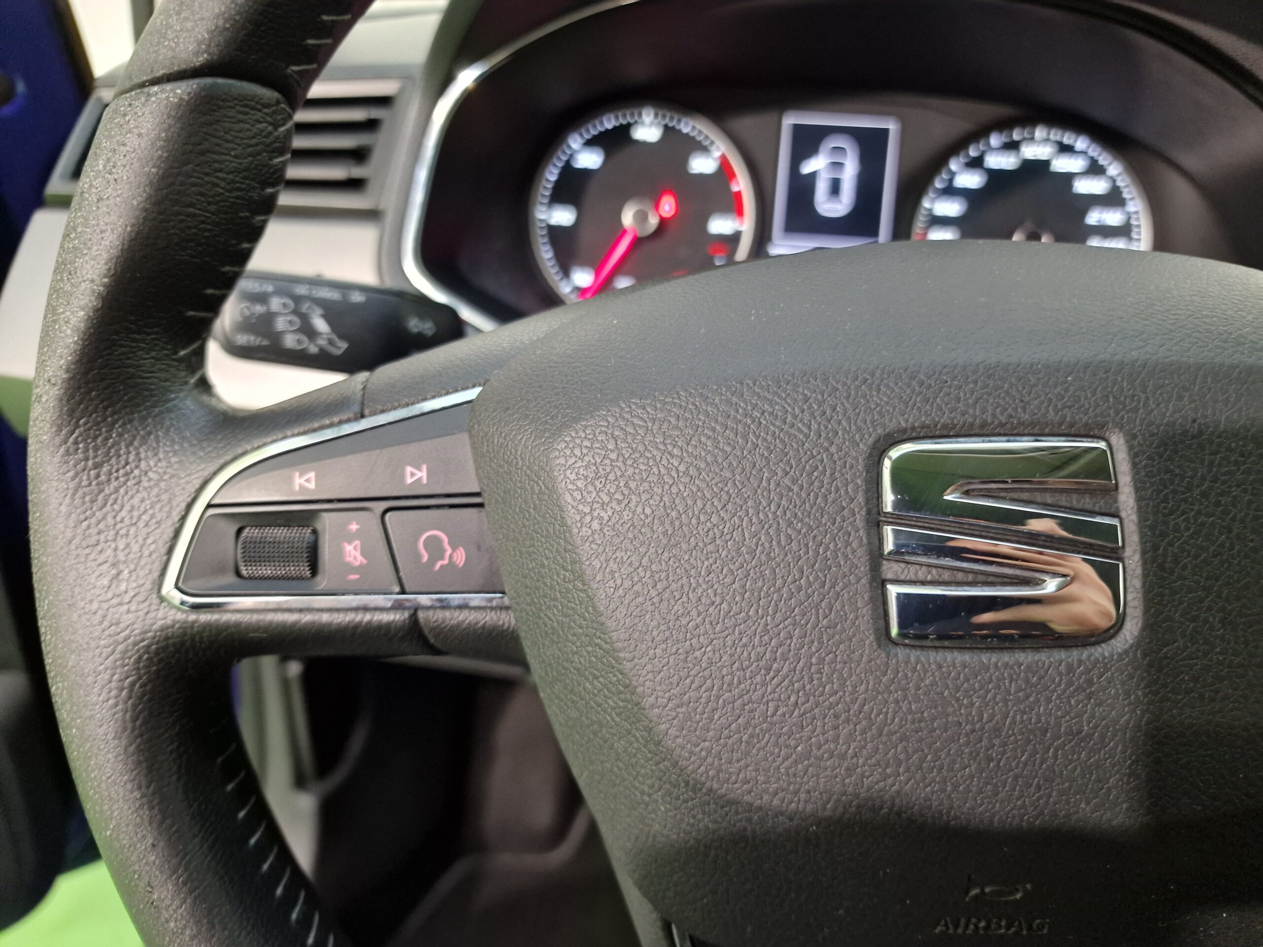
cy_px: 474
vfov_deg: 58.9
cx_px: 632
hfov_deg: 73.9
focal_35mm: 23
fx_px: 839
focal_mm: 6.4
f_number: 1.8
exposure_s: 1/33
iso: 400
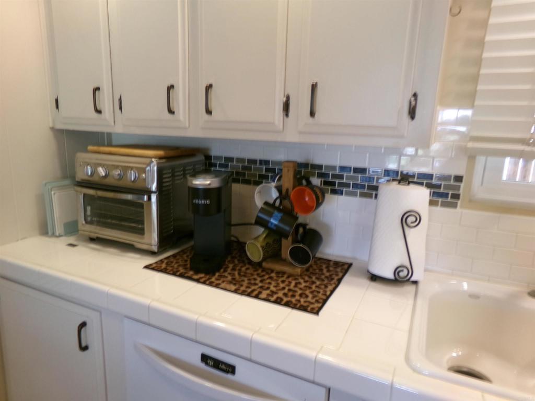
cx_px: 268
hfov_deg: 71.6
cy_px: 200
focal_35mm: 24
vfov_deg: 56.8
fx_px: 371
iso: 200
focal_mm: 4.3
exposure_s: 1/25
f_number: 3.7
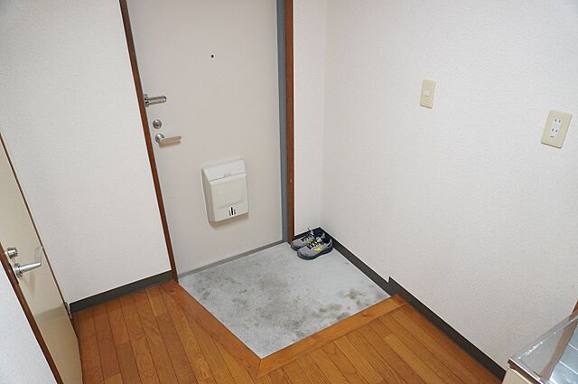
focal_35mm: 24
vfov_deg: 53.0
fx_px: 385
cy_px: 192
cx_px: 289
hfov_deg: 73.8
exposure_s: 1/250
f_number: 3.5
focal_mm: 16
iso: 3200
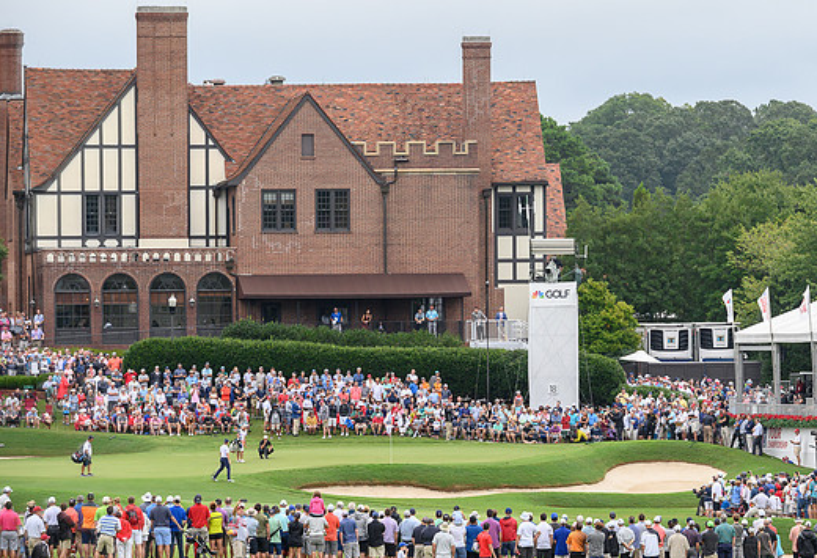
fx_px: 5601
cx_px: 533
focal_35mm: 245
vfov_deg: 5.7
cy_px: 289
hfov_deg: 8.3
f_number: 6.3
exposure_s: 1/320
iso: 800
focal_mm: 185
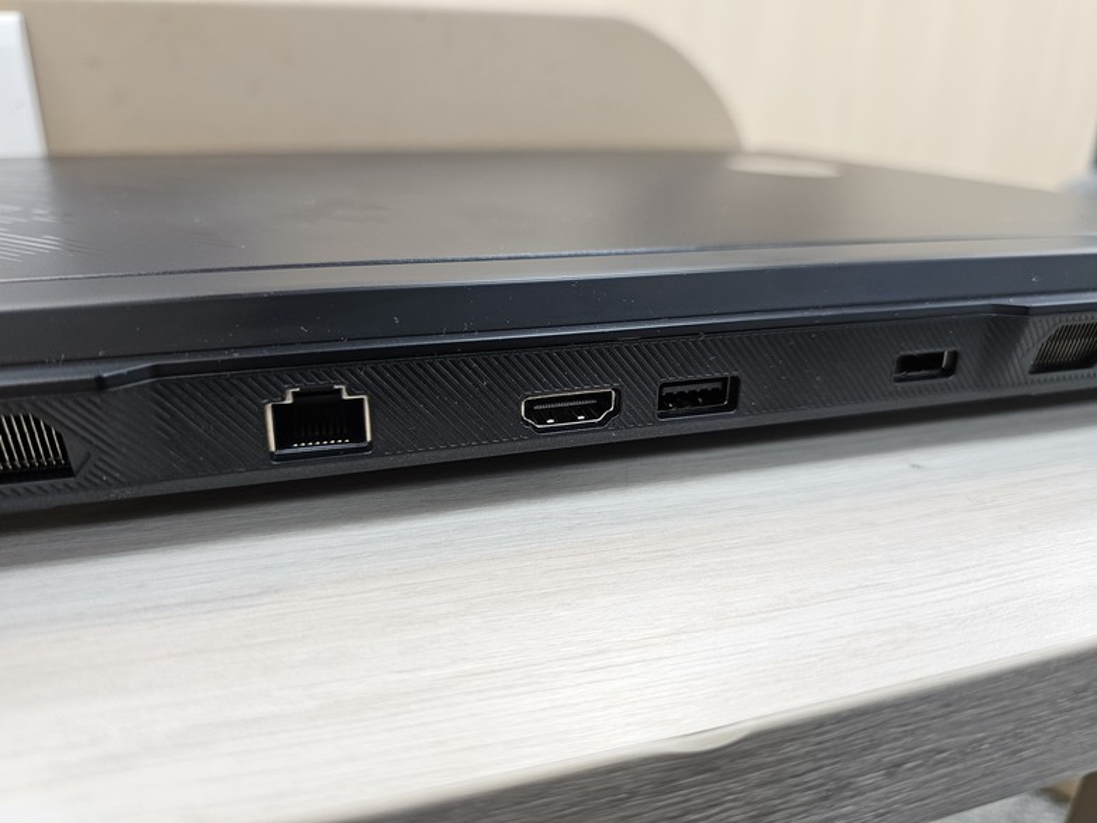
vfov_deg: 58.9
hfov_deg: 73.9
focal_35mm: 23
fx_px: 729
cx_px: 548
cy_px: 412
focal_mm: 6.3
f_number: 1.7
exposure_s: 1/120
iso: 125
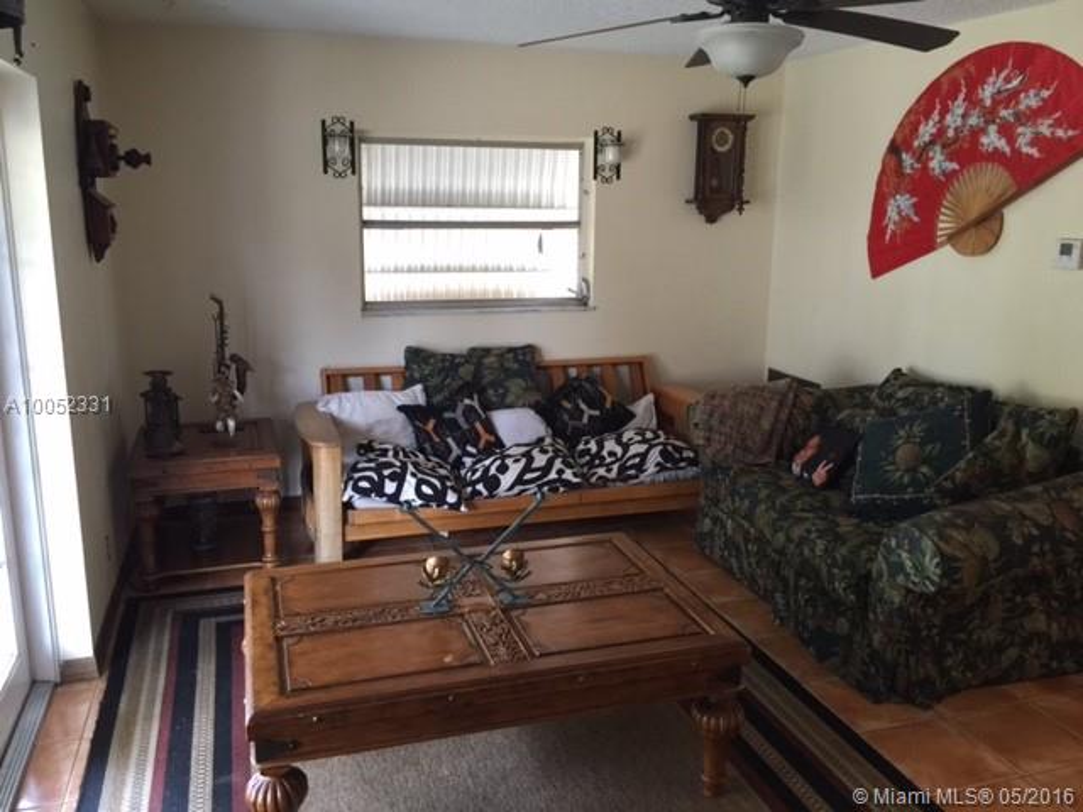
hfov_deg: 61.7
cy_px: 406
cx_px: 542
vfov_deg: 48.2
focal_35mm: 29
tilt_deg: -10.5
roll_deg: -1.3
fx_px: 907
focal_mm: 4.15
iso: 100
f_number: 2.2
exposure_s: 1/15
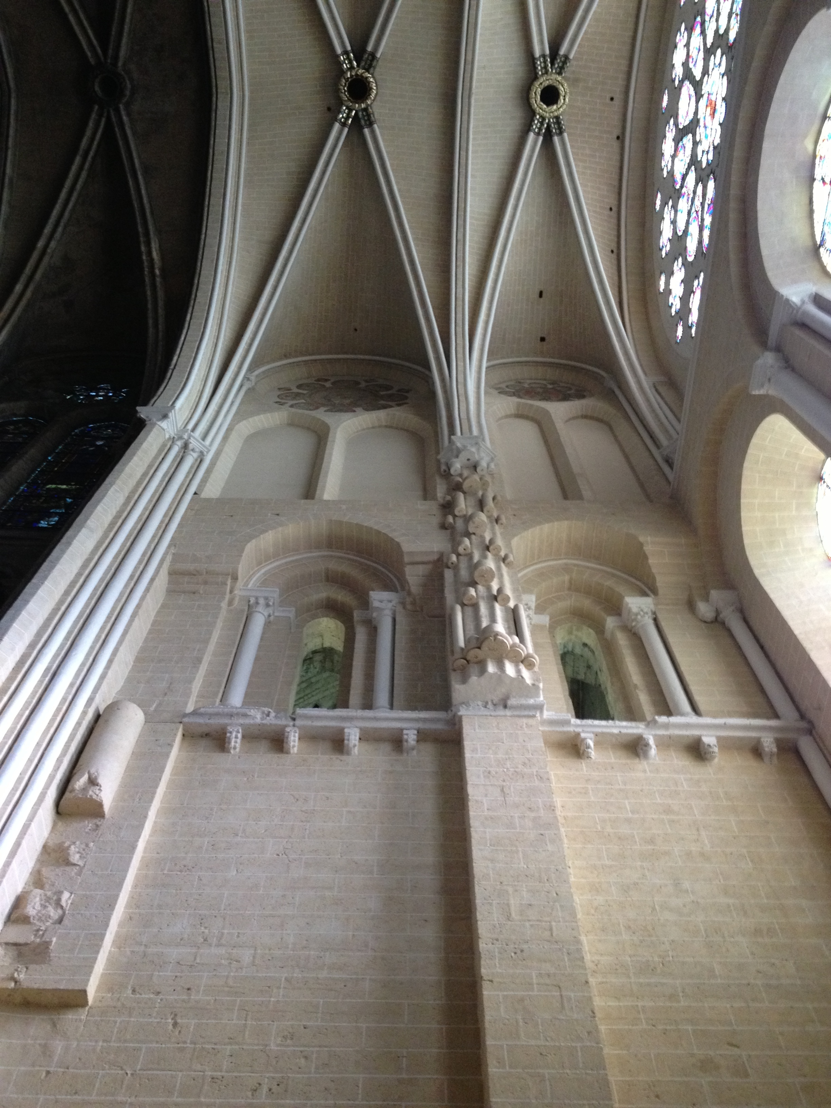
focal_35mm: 35
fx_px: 1120
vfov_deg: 52.6
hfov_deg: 40.7
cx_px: 416
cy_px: 554
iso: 250
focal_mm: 4.28
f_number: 2.4
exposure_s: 1/20
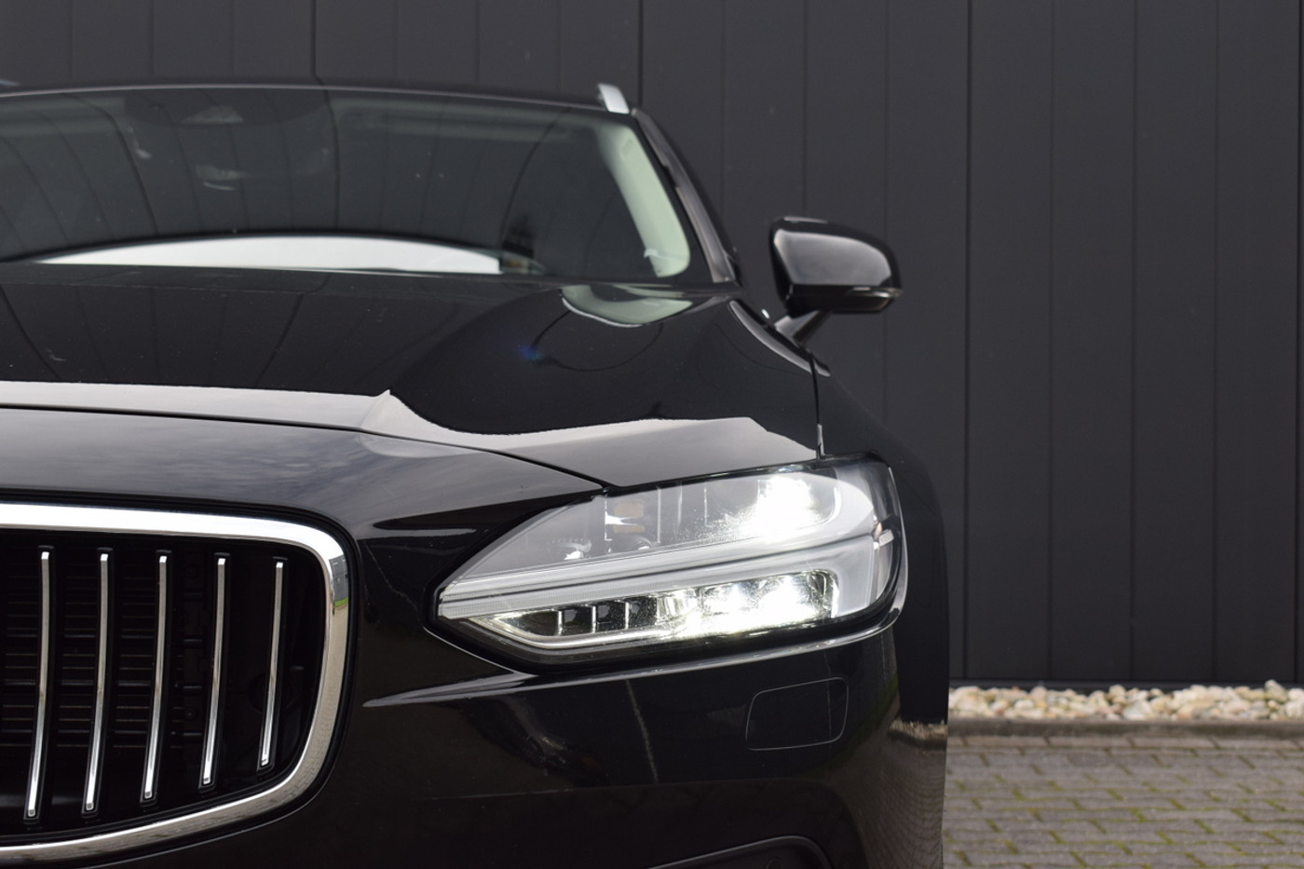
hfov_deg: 33.4
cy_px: 434
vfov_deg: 22.6
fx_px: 2173
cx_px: 652
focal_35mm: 60
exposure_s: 1/250
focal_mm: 40
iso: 400
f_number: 8
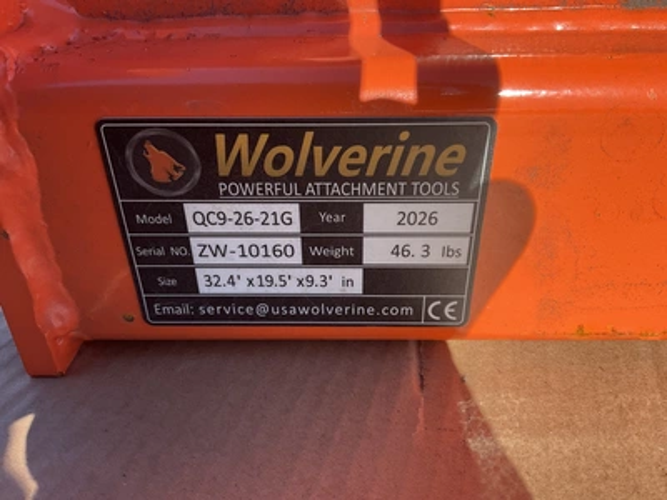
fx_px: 559
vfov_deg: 48.2
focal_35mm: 29
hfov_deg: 61.7
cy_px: 250
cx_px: 334
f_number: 1.8
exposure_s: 1/929
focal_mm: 3
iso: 25
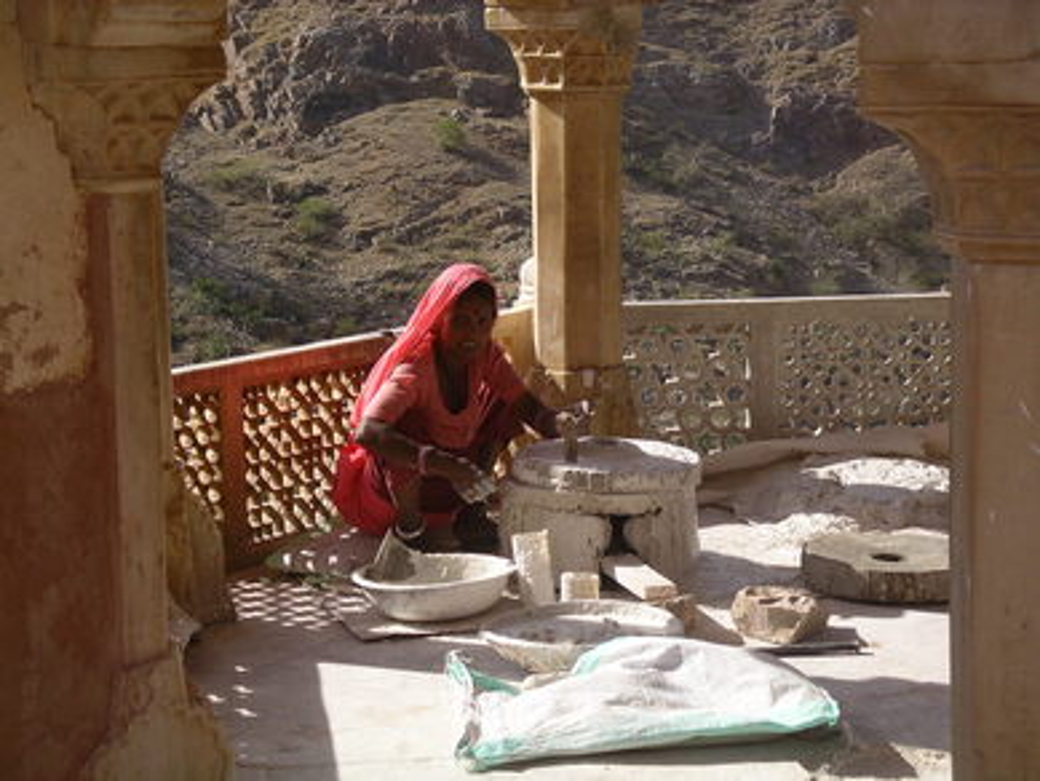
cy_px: 390
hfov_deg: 20.0
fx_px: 2945
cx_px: 520
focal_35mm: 98
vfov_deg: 15.1
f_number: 5.6
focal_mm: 20.4
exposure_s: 1/426
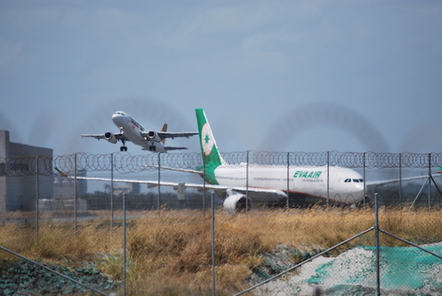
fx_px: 5533
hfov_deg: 4.6
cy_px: 148
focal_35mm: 450
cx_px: 221
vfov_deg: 3.1
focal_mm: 300
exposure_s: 1/1600
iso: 200
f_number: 5.6
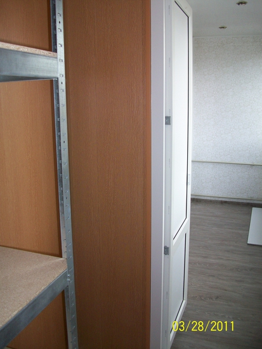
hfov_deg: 41.8
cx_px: 131
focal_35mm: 34
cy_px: 174
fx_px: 343
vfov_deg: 53.9
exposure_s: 1/70
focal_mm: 5.7
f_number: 2.8
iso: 80
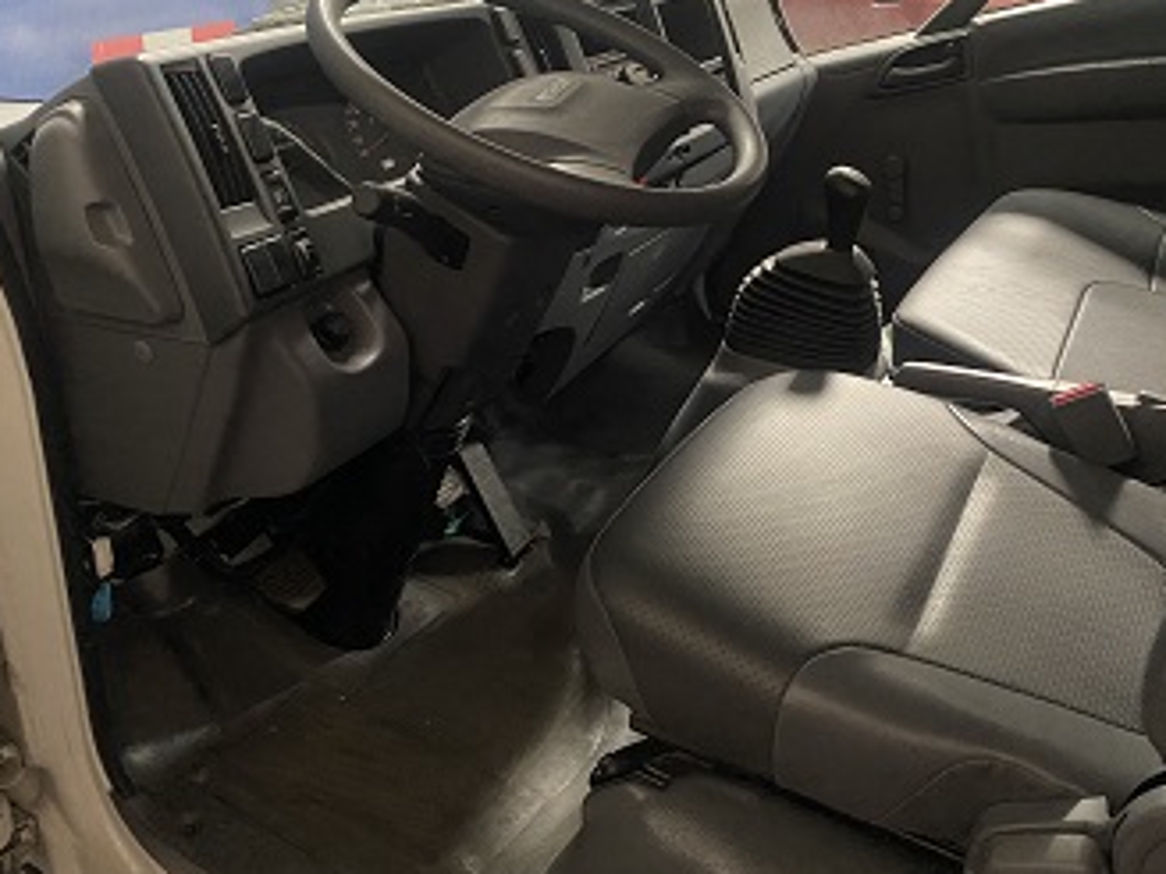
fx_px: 1078
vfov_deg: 43.9
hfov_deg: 56.8
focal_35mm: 32
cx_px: 569
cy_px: 339
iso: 1000
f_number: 1.8
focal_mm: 4.25
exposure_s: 1/30
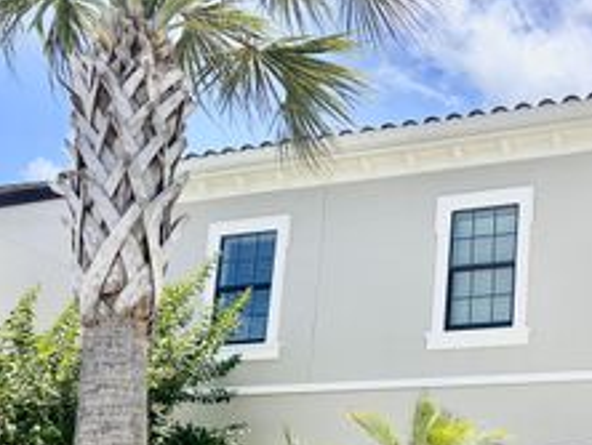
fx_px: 925
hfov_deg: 32.9
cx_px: 576
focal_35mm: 54
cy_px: 401
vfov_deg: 26.2
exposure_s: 1/3597
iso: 80
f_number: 1.78
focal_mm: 6.86
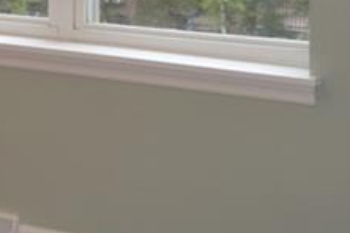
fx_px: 1342
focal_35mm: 138
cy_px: -102
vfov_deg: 9.7
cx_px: -284
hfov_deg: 13.3
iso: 400
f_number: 4
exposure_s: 1/125
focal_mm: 20
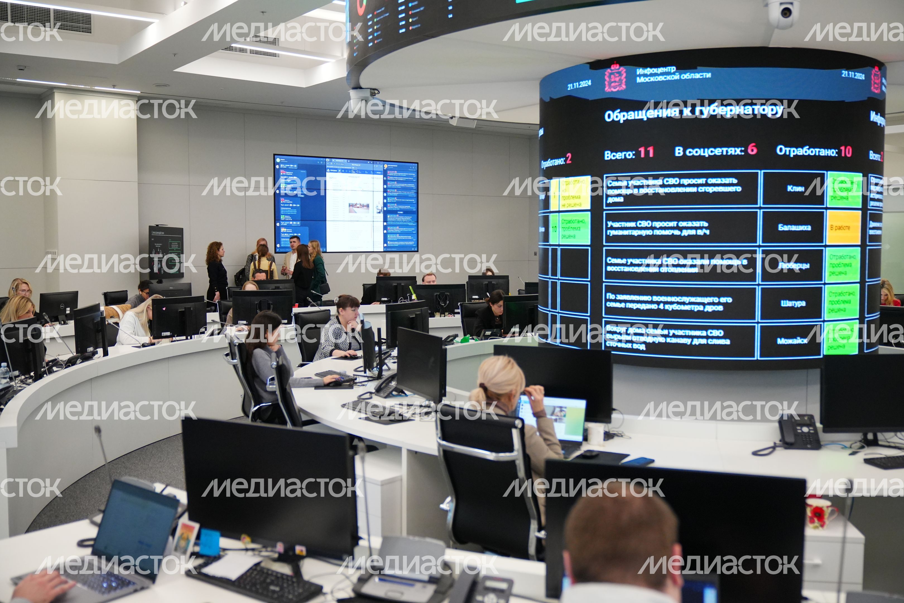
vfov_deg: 37.9
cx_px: 452
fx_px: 879
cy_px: 302
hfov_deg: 54.4
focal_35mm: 35
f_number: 2.8
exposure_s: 1/640
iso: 2500
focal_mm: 35
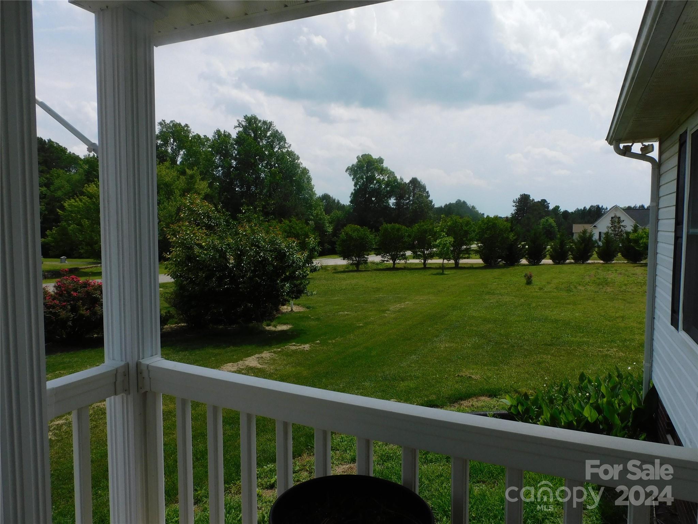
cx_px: 349
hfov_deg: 71.6
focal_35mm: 24
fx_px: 484
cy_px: 262
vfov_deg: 56.8
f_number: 4.8
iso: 125
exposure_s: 1/1600
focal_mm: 4.3
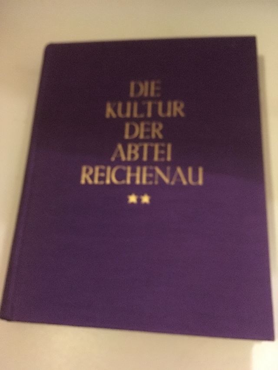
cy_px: 185
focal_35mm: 29
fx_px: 310
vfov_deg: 61.7
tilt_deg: -71.9
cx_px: 139
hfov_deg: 48.2
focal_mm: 4.15
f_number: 2.2
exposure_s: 1/17
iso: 640
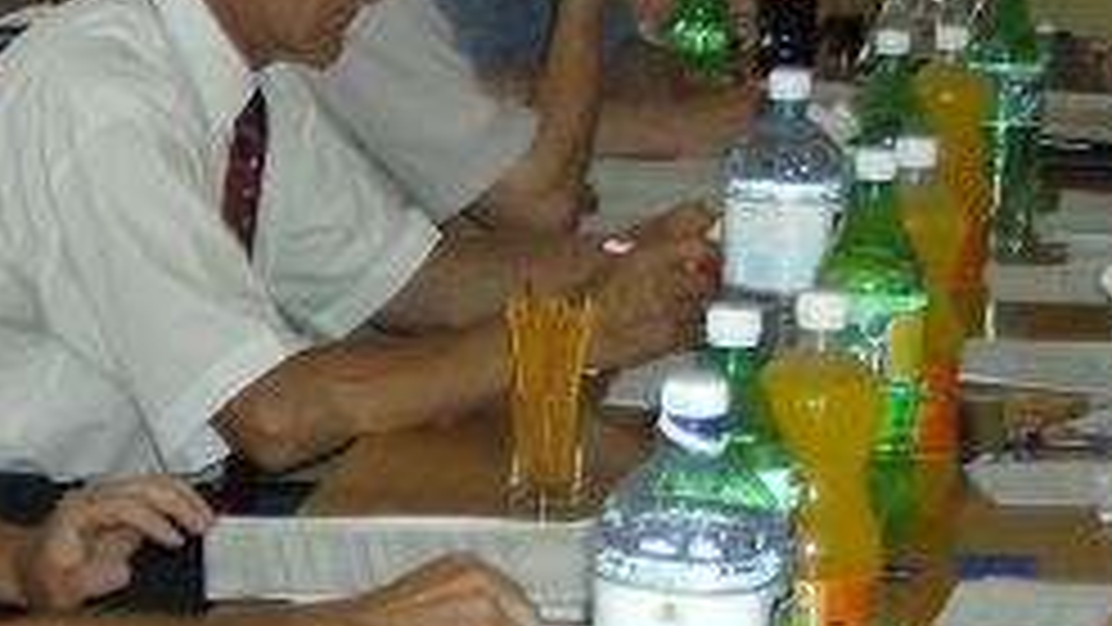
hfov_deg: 16.0
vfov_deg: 9.1
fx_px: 3952
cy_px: 302
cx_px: 459
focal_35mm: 134
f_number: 2.9
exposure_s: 1/66.6
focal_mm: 6.4
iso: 200
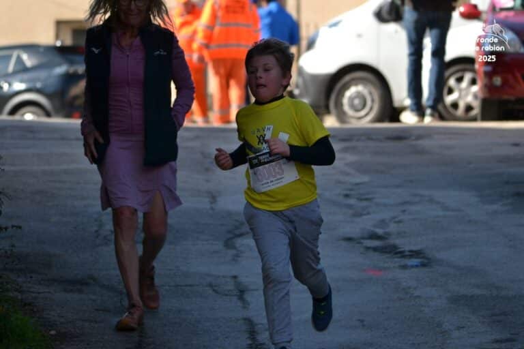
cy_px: 174
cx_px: 262
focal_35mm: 225
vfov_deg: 6.1
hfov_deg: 9.1
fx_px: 3275
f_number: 5
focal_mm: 150
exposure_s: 1/1250
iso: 400
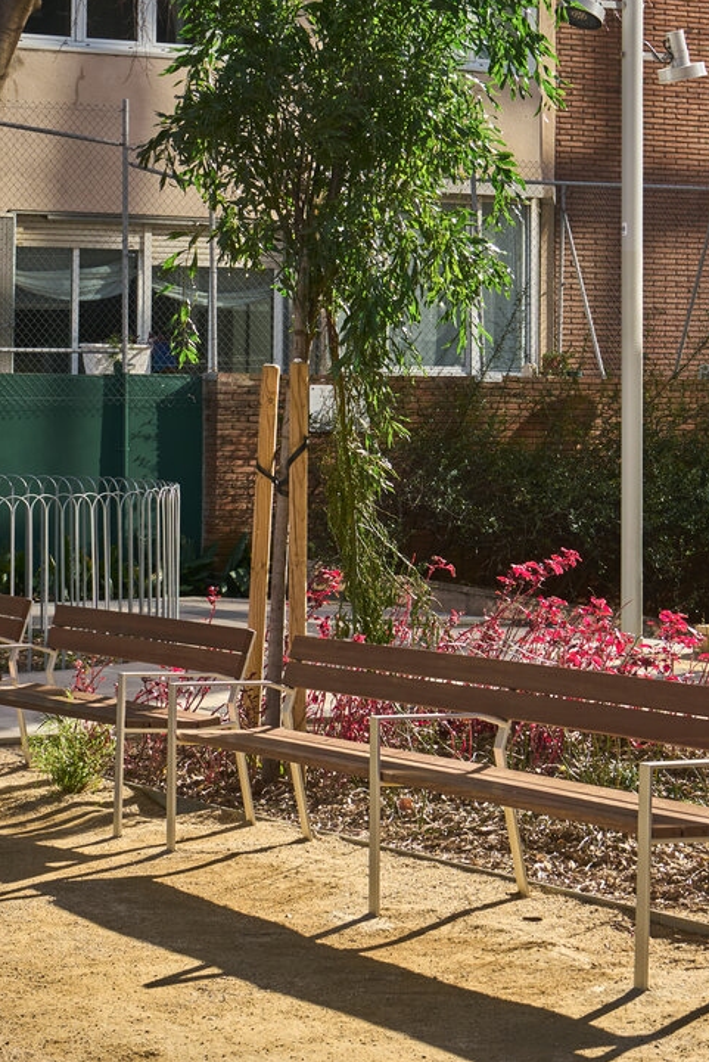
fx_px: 2743
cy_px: 423
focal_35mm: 93
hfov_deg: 14.7
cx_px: 465
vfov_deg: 21.9
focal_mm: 67
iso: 200
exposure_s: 1/200
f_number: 13
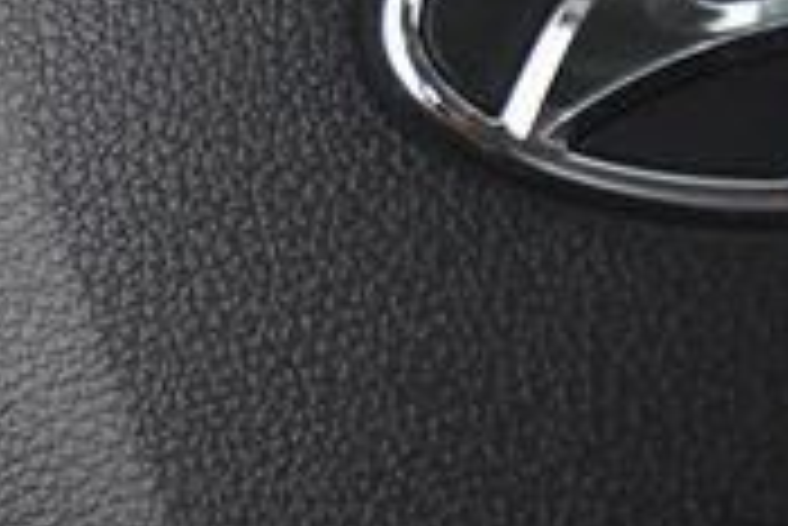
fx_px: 6243
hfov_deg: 7.1
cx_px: -527
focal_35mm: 285
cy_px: 70
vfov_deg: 4.8
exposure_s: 1/250
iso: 2500
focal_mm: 52
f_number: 4.8
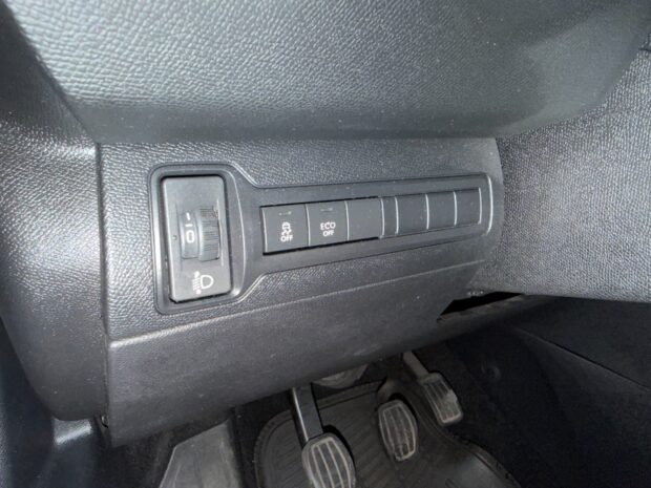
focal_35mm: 24
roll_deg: -0.9
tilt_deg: -19.1
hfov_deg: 71.6
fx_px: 451
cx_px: 326
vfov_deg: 56.8
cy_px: 244
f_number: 2.2
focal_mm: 2.22
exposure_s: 1/30
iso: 160
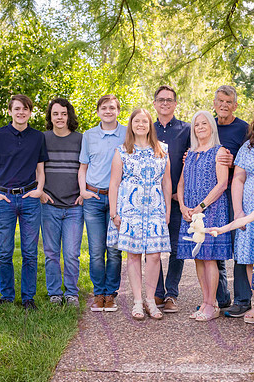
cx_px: 175
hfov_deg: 17.9
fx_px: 806
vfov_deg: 26.7
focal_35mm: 76
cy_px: 192
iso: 400
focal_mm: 50
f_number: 4.5
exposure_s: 1/320
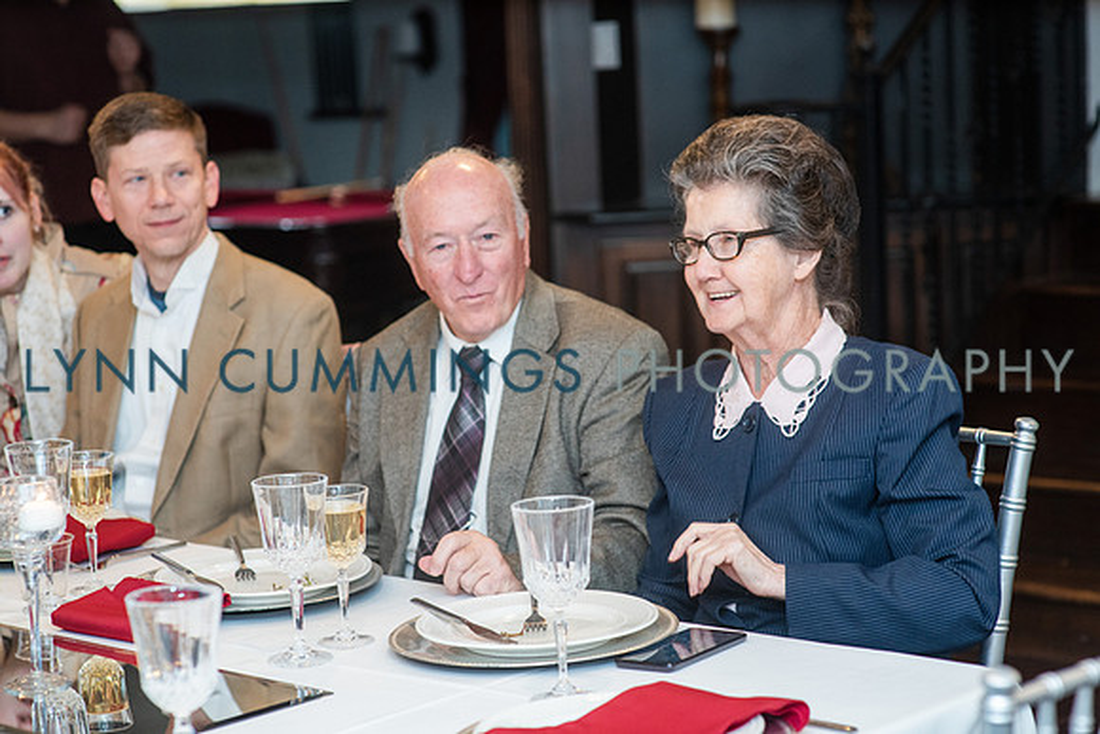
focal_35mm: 85
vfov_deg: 16.1
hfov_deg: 23.9
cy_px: 367
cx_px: 550
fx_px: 2598
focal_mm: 85
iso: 1250
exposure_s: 1/160
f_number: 3.2
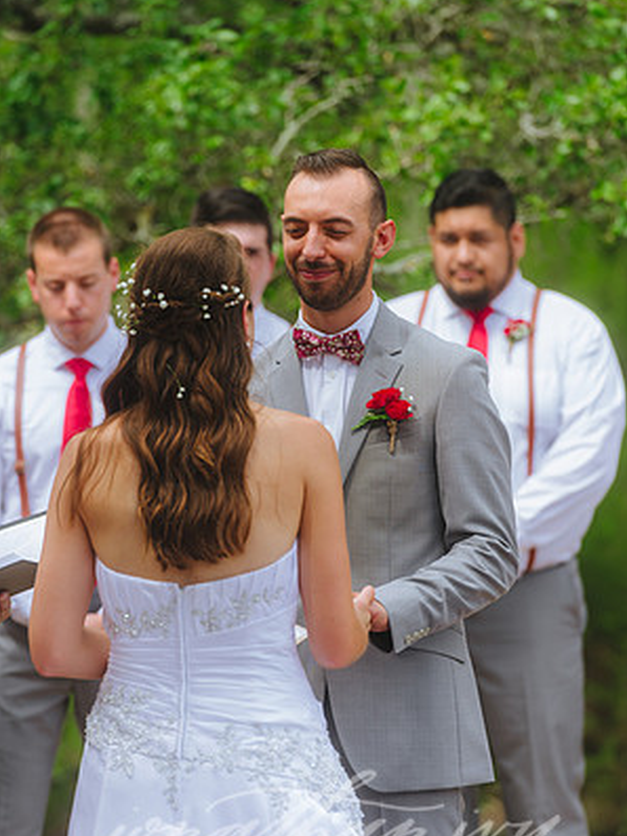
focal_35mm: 218
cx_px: 314
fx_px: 5262
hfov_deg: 6.8
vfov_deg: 9.1
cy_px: 444
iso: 160
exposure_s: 1/250
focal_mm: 200
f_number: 3.2
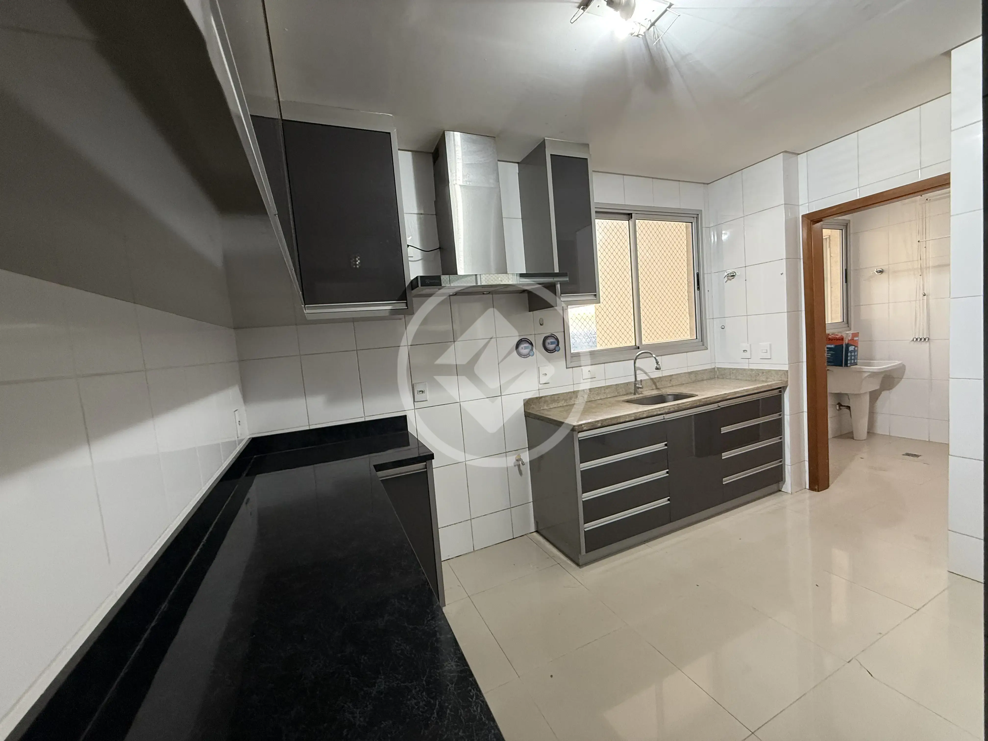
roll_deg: +4.7
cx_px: 494
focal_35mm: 14
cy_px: 370
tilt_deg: -3.1
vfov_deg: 85.7
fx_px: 400
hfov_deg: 102.1
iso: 250
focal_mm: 2.22
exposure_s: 1/60
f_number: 2.2
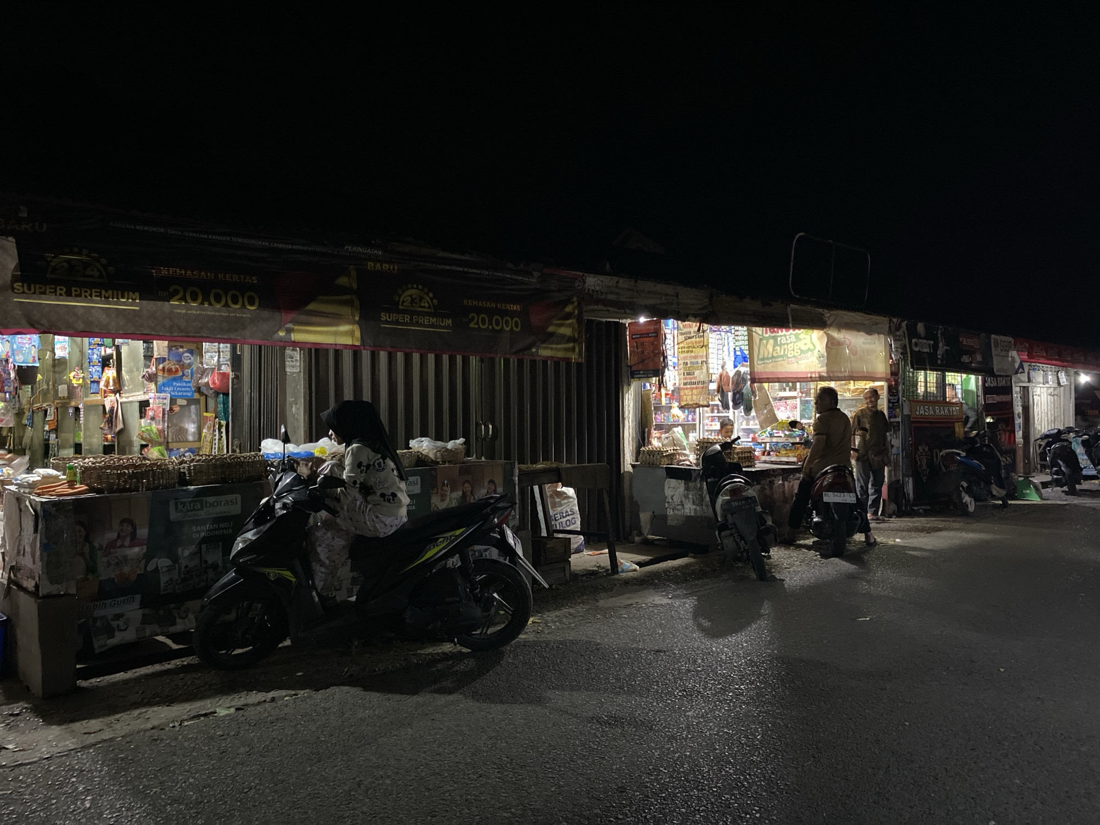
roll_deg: +2.1
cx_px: 550
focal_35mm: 26
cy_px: 412
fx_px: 826
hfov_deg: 67.3
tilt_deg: -0.1
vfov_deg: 53.1
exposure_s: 1/17
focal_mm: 4.25
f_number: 1.8
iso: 1250
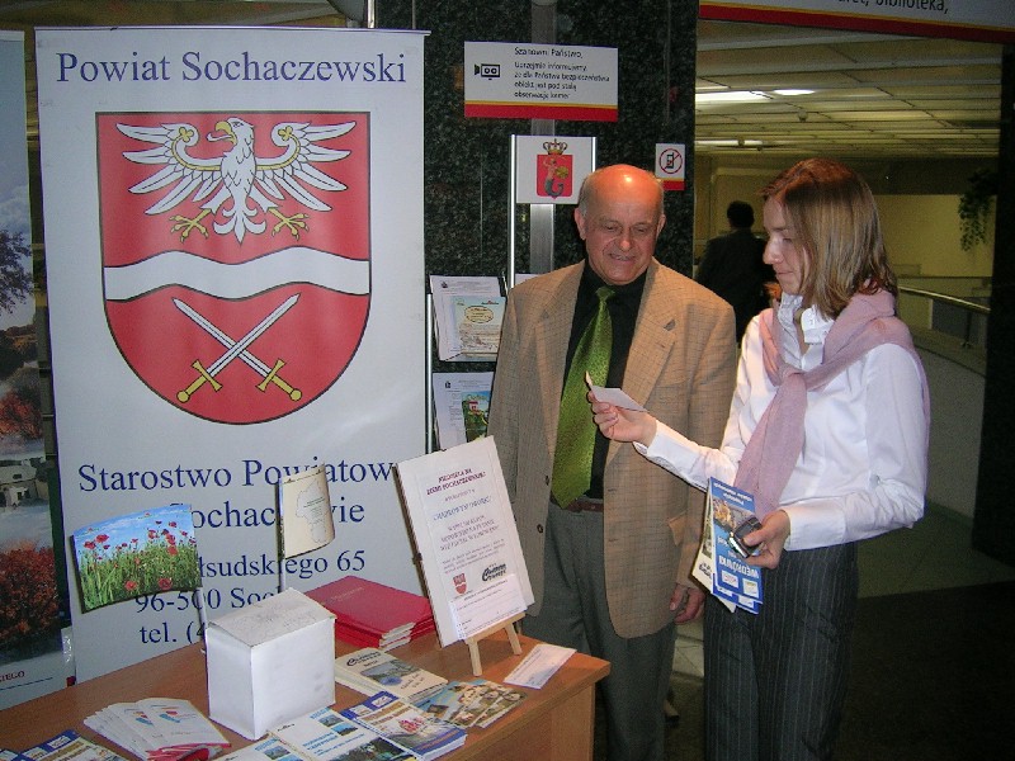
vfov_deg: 40.7
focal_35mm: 35
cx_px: 508
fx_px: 1026
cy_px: 380
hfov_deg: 52.6
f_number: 2.8
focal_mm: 5.4
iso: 86
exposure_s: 1/60.1
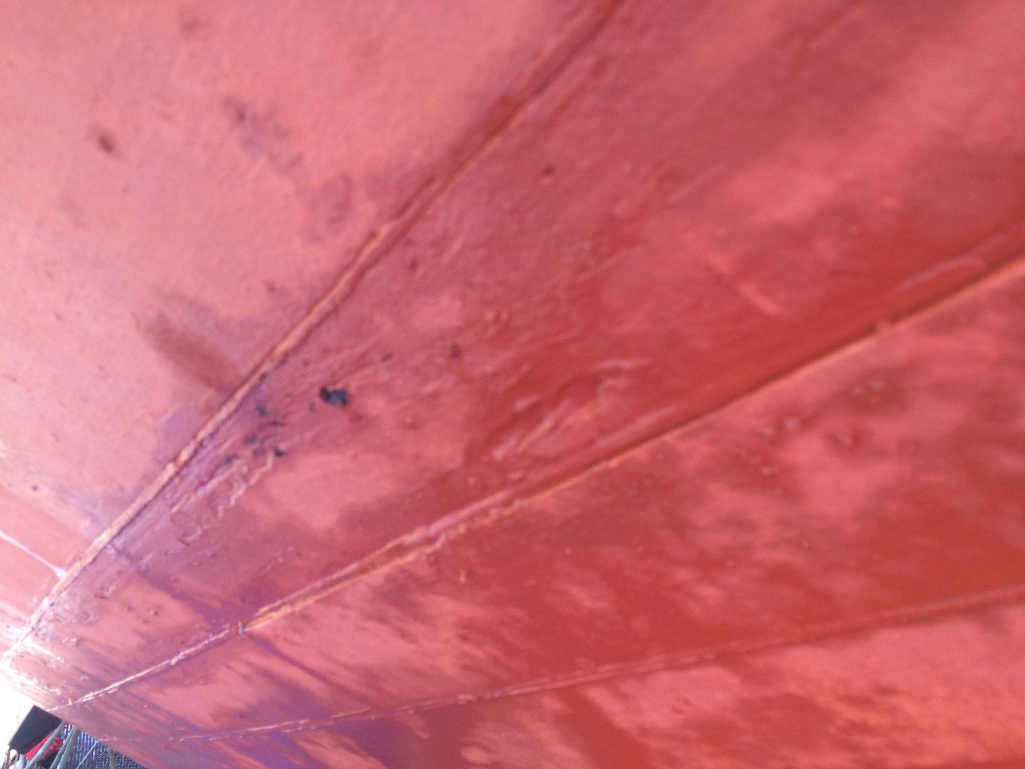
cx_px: 512
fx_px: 859
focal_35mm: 29
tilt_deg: +17.5
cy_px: 384
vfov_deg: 48.2
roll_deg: -1.7
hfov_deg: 61.7
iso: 50
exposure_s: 1/120
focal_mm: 4.15
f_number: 2.2
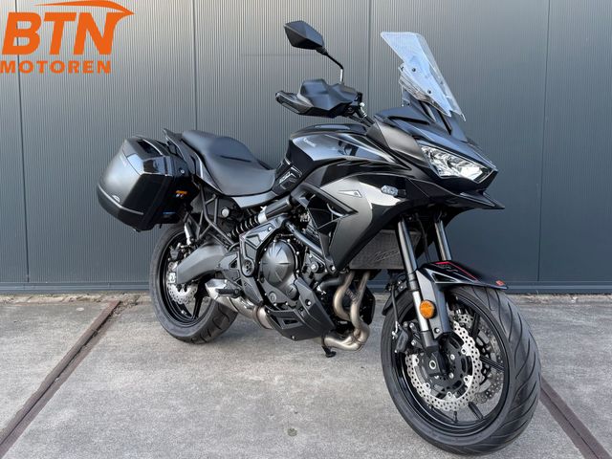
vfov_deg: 56.8
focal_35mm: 24
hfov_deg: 71.6
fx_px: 424
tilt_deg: -6.4
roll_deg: +0.7
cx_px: 306
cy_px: 230
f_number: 1.78
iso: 80
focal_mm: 6.76
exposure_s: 1/121
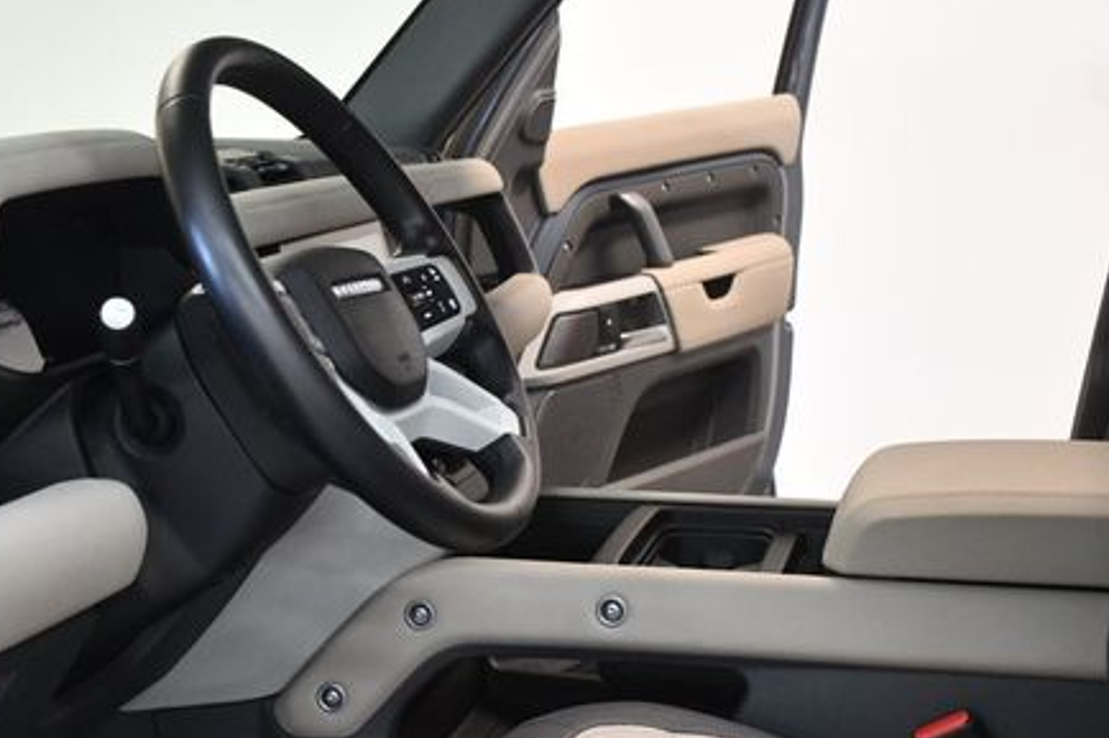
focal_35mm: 59
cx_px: 335
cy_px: 490
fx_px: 1817
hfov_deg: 33.5
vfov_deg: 22.9
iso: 3200
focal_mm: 27
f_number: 4
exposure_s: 1/100
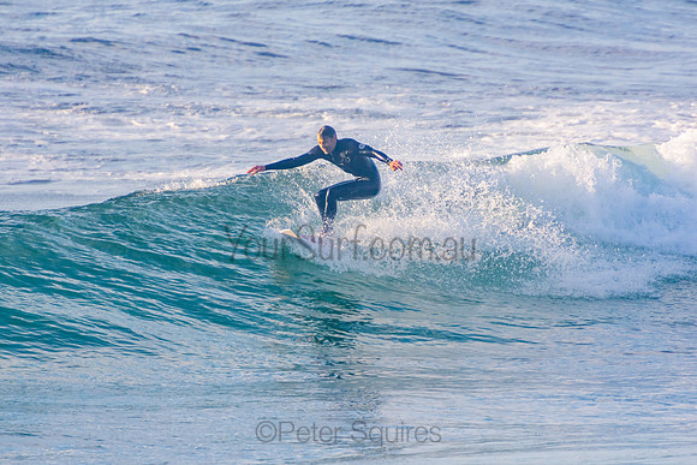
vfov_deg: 2.2
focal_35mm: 621
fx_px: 12032
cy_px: 232
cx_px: 348
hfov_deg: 3.3
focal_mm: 400
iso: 450
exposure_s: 1/1250
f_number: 5.6
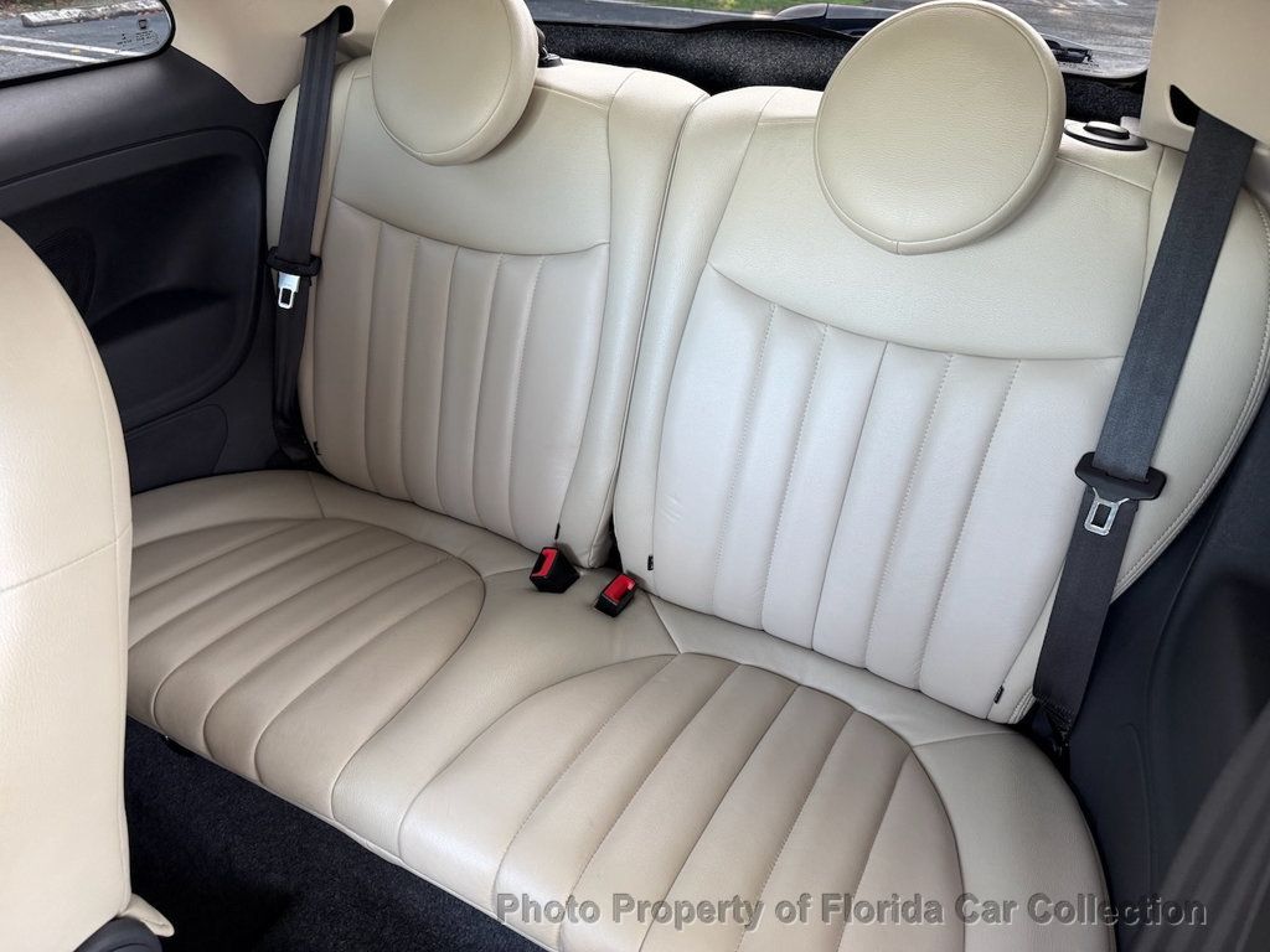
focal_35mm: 24
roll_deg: -0.3
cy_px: 476
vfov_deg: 56.8
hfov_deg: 71.6
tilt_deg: -32.6
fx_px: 881
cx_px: 635
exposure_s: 1/121
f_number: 1.78
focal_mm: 6.76
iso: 200
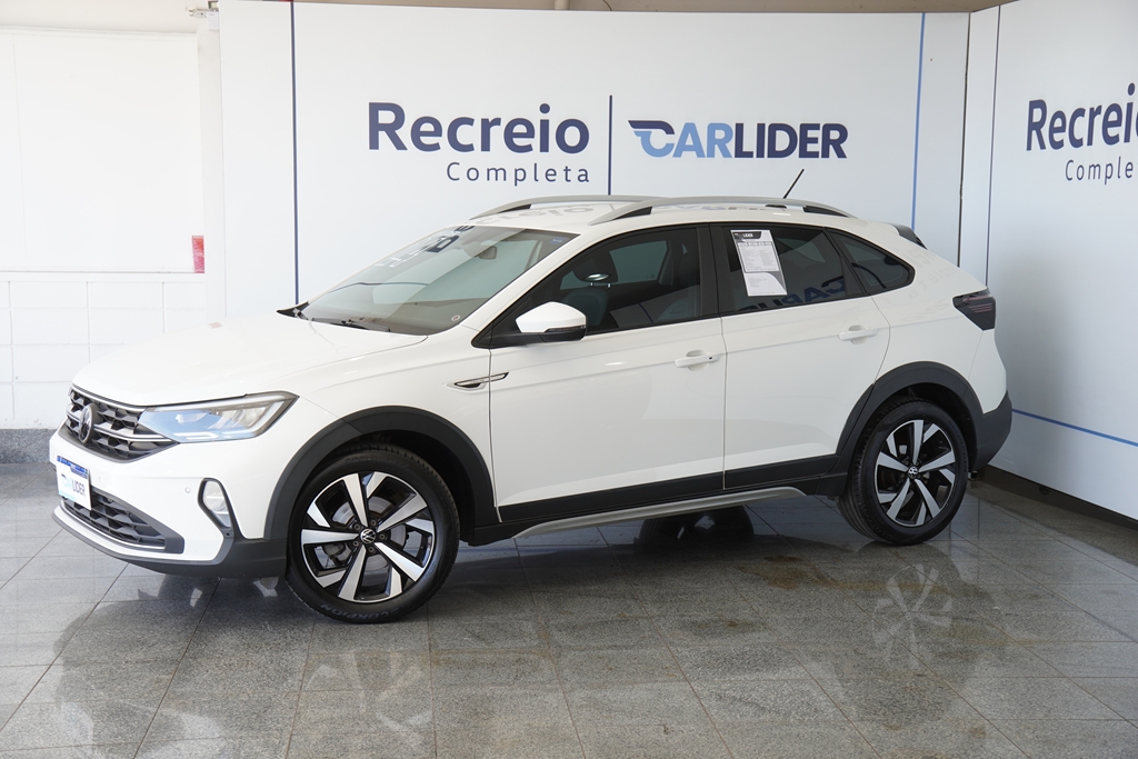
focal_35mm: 50
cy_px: 380
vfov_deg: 27.3
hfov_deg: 40.0
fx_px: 1565
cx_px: 569
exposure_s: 1/100
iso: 125
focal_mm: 33
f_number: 4
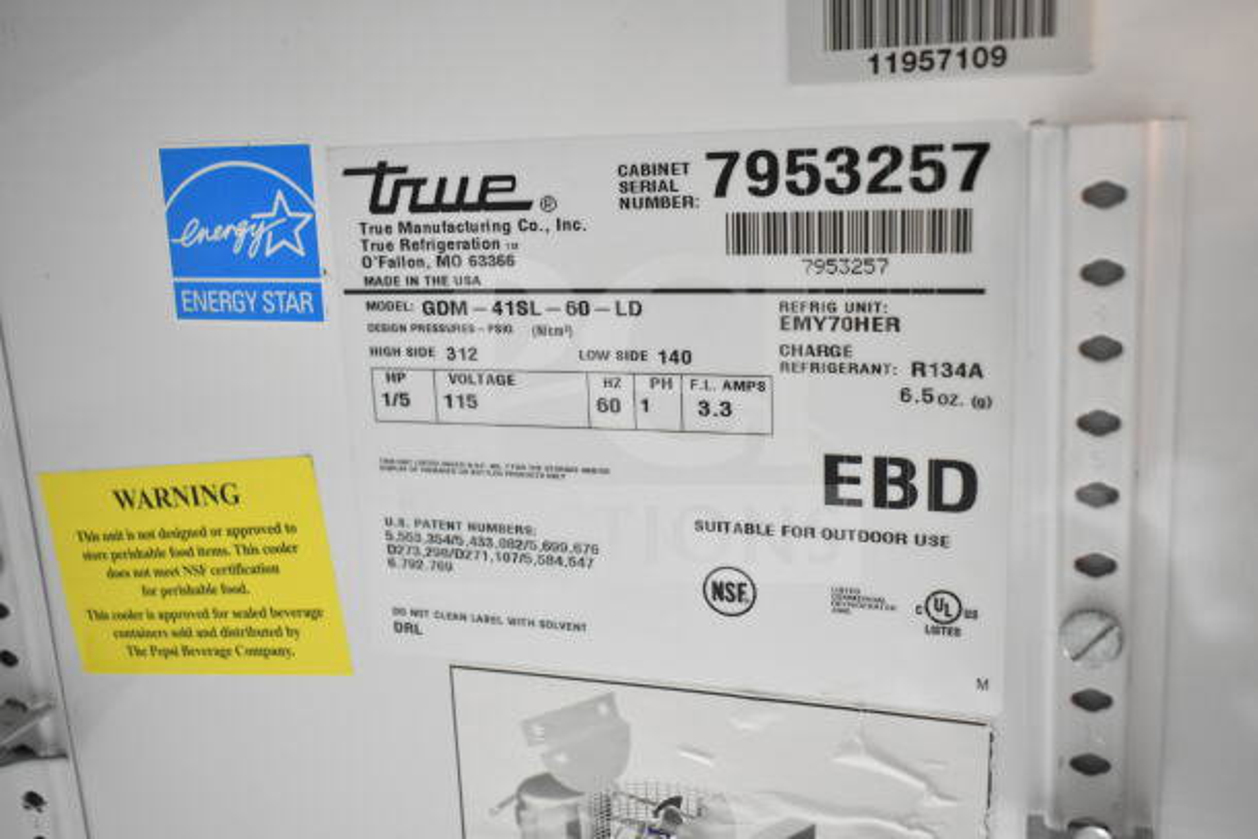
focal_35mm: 36
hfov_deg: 53.1
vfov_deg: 36.9
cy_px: 420
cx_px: 629
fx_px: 1258
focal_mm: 24
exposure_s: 1/40
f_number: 3.8
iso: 3600
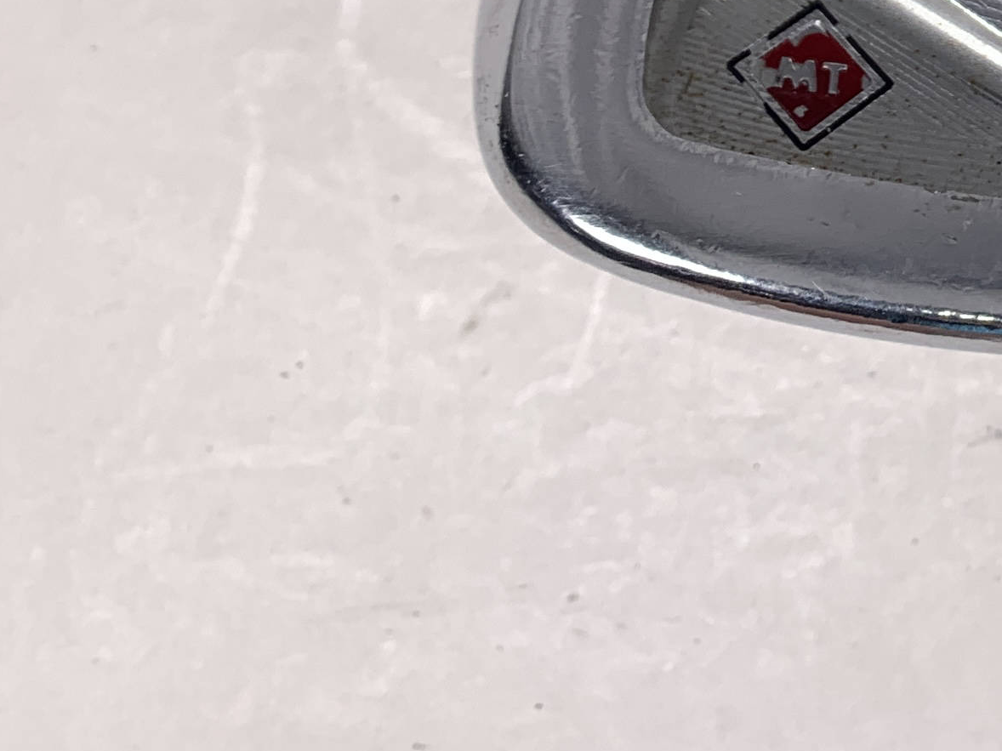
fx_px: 2576
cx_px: 1315
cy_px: -522
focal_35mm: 89
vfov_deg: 14.8
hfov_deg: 20.1
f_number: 1.8
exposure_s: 1/137
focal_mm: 4.25
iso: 25
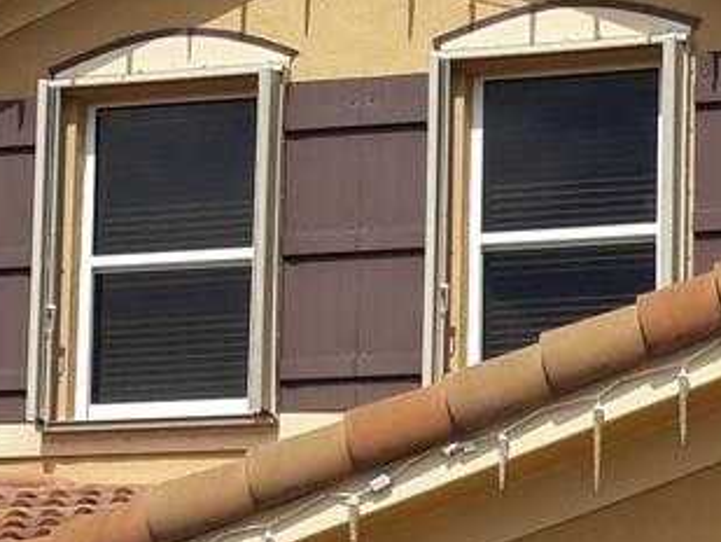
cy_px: 722
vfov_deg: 10.0
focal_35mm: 145
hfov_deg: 13.4
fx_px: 3021
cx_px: 709
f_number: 1.9
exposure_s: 1/1894
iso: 40
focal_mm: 3.7
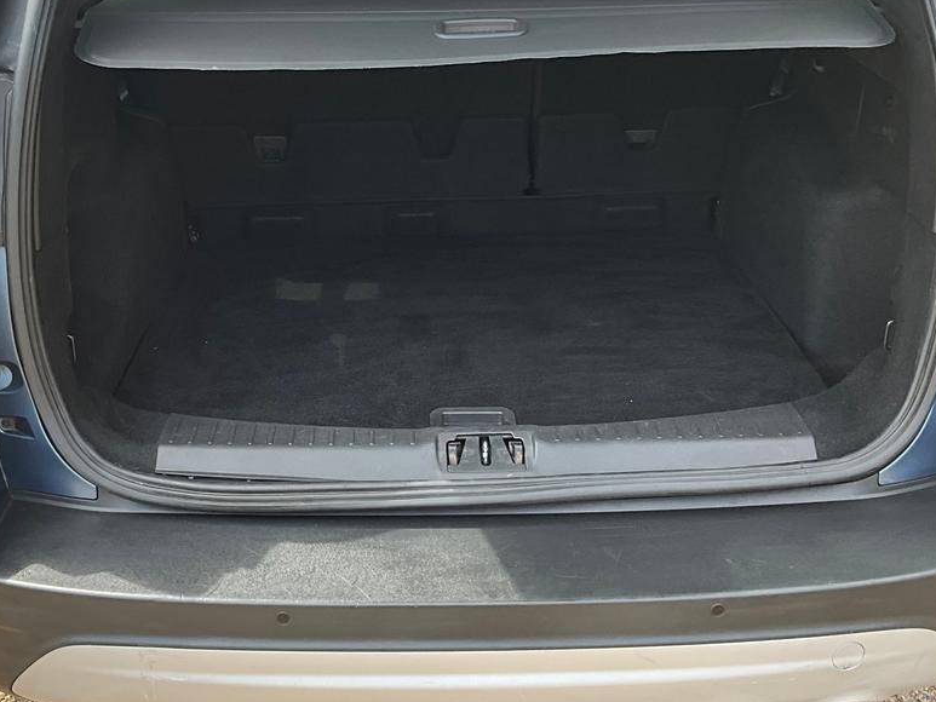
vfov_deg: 32.1
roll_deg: -0.8
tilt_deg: -25.2
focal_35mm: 45
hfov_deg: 42.0
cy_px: 281
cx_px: 410
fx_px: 1217
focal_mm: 3
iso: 25
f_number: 1.8
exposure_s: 1/204
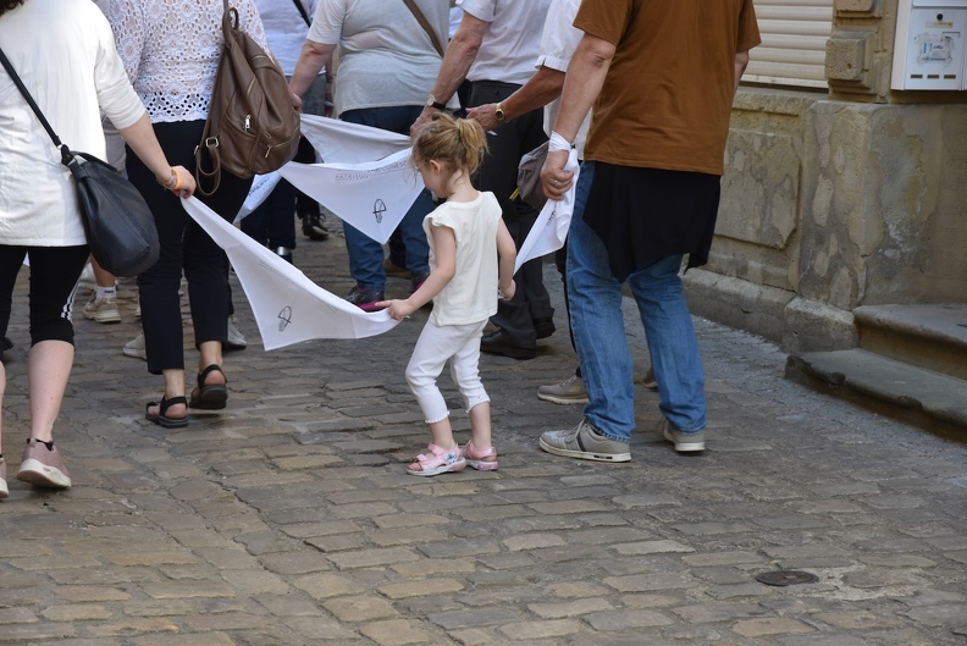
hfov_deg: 20.4
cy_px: 323
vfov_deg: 13.7
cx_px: 484
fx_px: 2687
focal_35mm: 100
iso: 400
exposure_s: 1/160
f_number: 6.3
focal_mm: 100
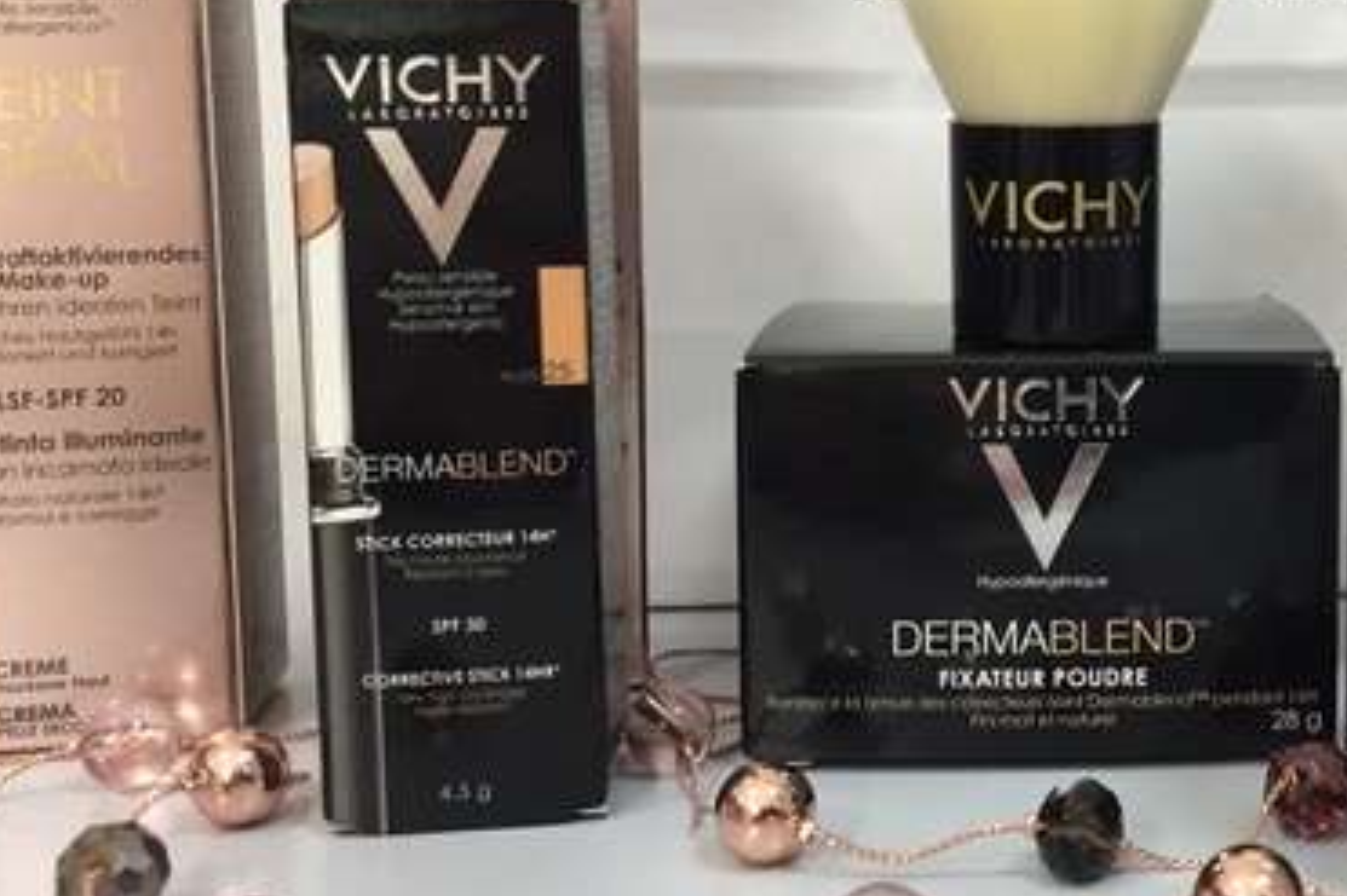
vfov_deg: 25.9
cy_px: 326
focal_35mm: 52
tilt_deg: -6.1
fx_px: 1945
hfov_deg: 36.9
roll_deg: -1.1
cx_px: 1082
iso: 64
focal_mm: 4.15
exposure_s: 1/33
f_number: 2.2
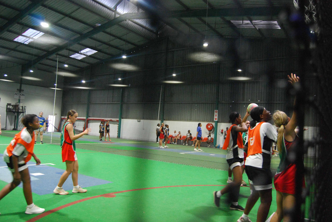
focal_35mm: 27
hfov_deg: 67.3
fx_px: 249
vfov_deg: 48.1
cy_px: 111
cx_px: 166
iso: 1400
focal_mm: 18
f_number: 3.5
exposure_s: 1/60
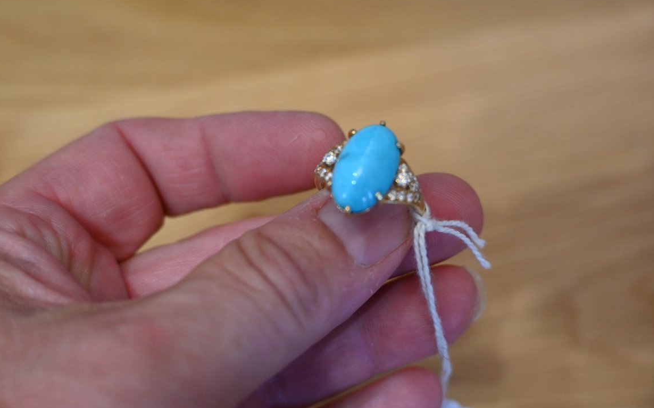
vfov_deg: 24.9
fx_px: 923
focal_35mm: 52
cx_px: 320
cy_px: 183
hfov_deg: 39.0
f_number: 4
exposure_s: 1/125
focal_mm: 32.5
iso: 1100
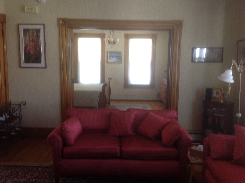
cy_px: 92
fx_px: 247
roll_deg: -1.6
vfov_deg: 40.6
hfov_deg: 52.7
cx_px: 122
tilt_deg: -7.7
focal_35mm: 35
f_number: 2.4
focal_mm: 4.28
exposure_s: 1/15
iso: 64
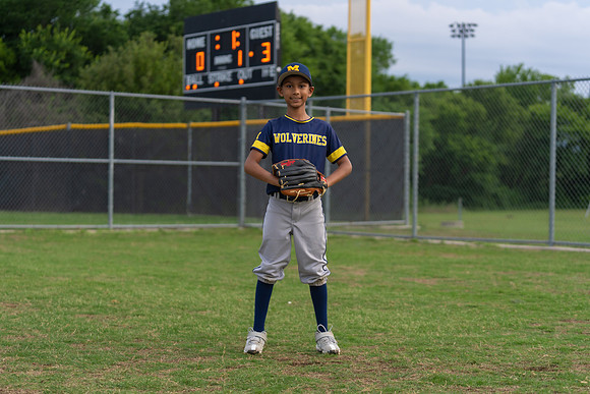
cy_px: 197
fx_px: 1147
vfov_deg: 19.5
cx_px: 295
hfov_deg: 28.8
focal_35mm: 70
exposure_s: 1/320
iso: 250
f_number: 2.8
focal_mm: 70
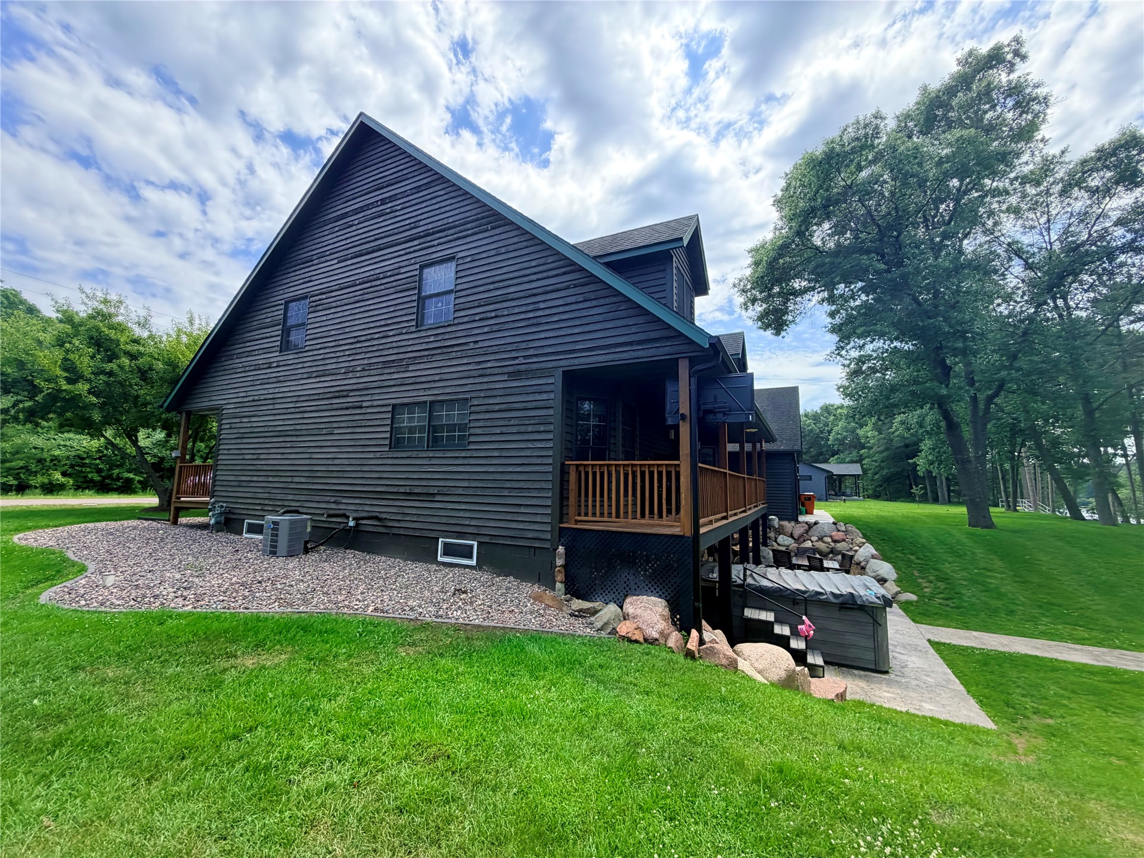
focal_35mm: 14
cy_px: 429
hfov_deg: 102.1
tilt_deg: +9.5
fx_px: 463
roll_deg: -2.8
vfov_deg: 85.7
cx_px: 572
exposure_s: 1/607
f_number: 2.2
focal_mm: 2.22
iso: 40
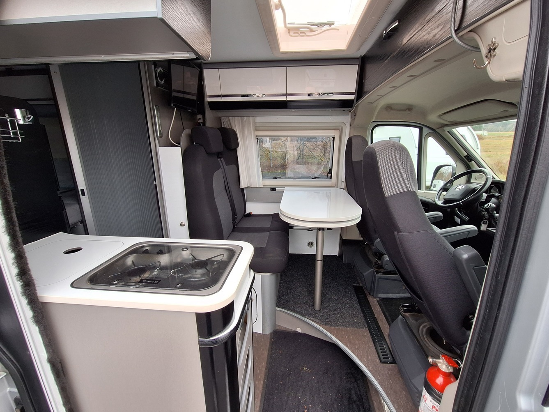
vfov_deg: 85.7
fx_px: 222
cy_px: 208
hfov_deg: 102.1
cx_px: 276
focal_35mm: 14
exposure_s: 1/50
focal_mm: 1.74
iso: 40
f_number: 2.2
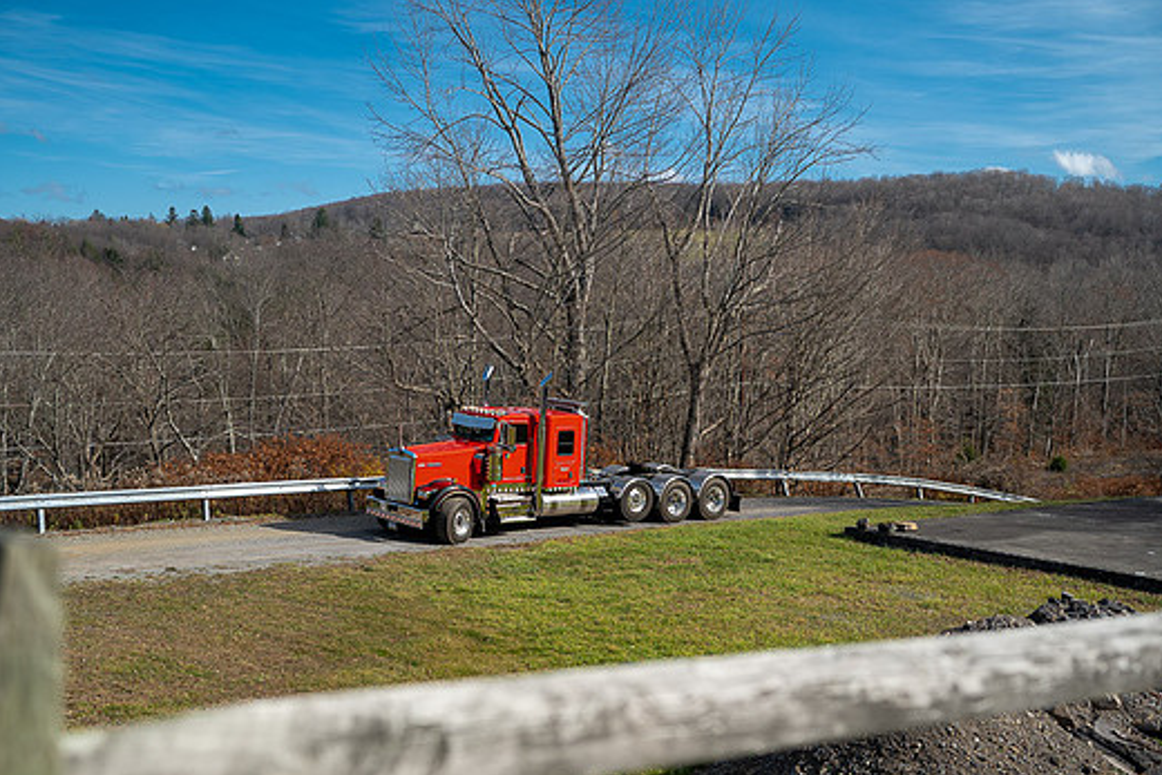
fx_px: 1550
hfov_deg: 41.1
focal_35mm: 48
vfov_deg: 28.1
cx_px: 574
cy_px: 428
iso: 100
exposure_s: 1/60
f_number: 2.2
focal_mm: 43
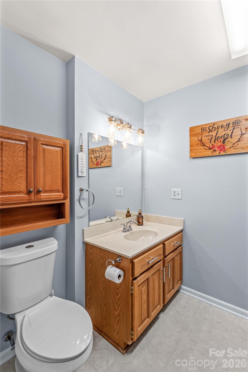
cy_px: 186
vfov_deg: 96.7
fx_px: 165
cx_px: 124
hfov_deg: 73.7
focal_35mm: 16
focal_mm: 16
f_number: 8
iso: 100
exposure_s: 1/3
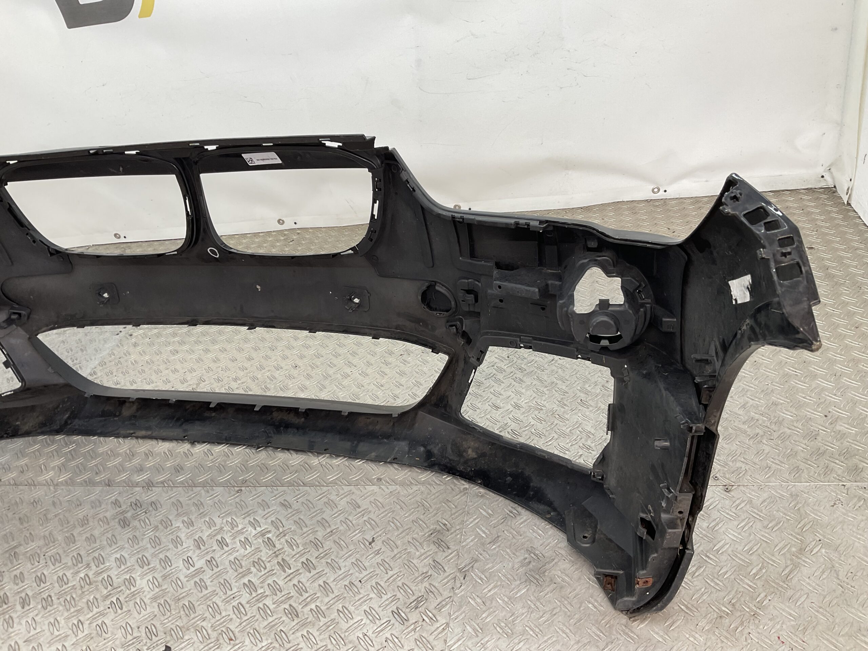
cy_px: 326
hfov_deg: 61.7
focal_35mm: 29
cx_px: 434
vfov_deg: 48.2
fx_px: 727
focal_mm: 3
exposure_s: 1/100
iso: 20
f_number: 1.8
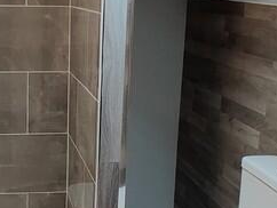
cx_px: 64
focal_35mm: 55
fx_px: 441
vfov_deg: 26.3
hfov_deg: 34.1
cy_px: 150
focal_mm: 2.25
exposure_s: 1/50
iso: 160
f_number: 2.2
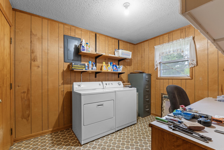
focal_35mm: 16
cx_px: 112
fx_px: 98
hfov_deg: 97.6
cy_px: 75
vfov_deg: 74.6
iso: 200
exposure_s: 2
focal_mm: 10.5
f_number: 9
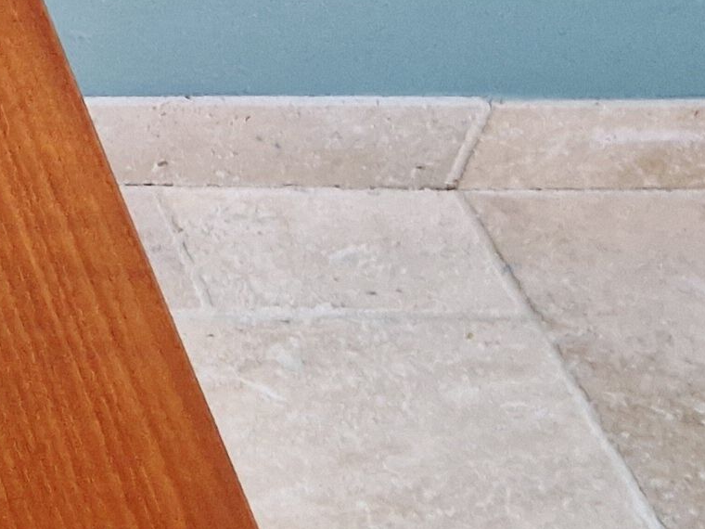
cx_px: -932
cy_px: 329
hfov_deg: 12.9
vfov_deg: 12.2
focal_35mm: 121
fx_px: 2464
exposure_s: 1/50
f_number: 1.8
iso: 500
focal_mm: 5.4
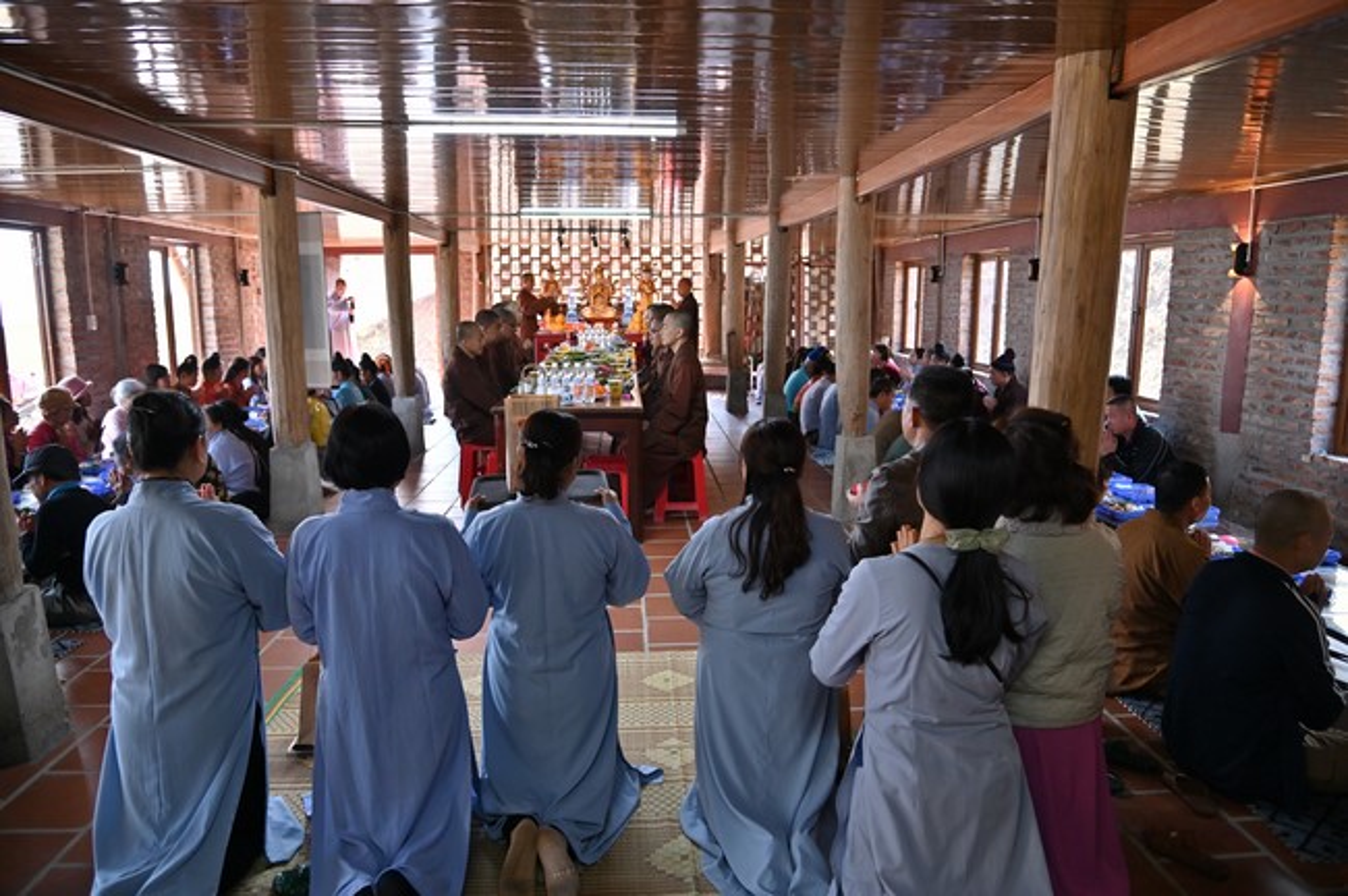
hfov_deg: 73.8
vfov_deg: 53.0
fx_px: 898
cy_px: 448
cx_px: 674
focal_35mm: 24
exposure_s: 1/200
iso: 640
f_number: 4.5
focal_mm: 24
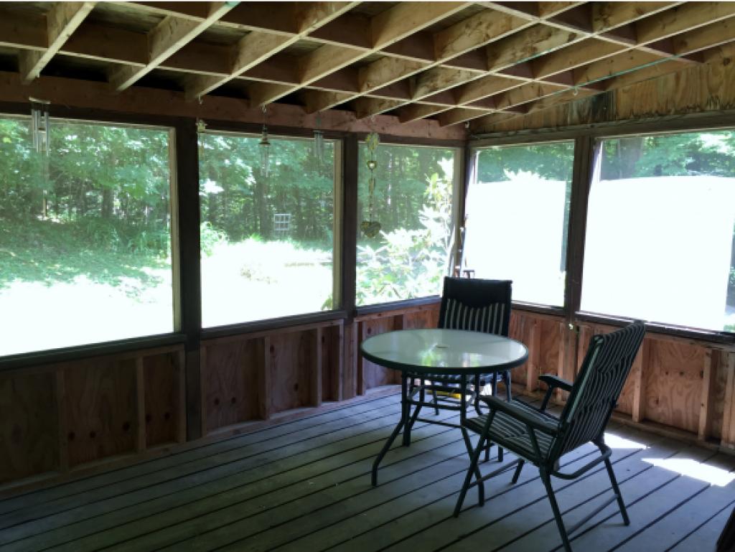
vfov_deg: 48.3
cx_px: 368
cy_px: 276
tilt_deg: -10.0
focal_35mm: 29
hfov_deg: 61.6
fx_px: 616
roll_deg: -1.3
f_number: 2.2
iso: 40
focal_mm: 4.15
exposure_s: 1/30
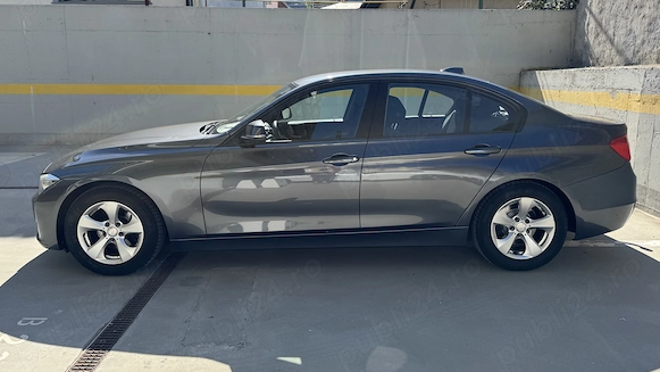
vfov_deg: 42.7
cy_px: 150
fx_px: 473
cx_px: 328
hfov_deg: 69.9
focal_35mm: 27
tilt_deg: -8.9
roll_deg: +0.0
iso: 80
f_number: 1.78
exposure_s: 1/1818
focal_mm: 6.76
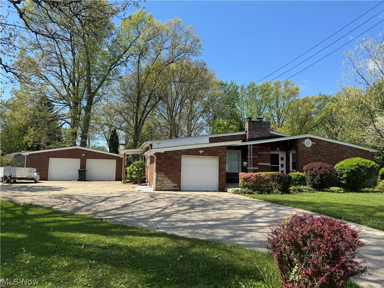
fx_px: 266
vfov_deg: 56.8
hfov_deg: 71.6
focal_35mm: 24
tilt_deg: +5.5
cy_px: 144
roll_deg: -1.3
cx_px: 192
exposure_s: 1/3096
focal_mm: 6.76
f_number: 1.78
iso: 80
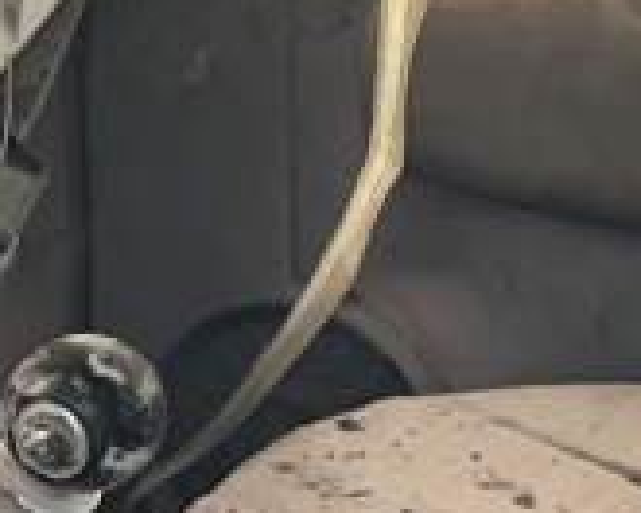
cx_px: -723
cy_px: 672
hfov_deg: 9.6
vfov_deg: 8.2
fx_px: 3510
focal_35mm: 185
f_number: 1.6
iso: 50
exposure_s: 1/301
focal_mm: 5.1
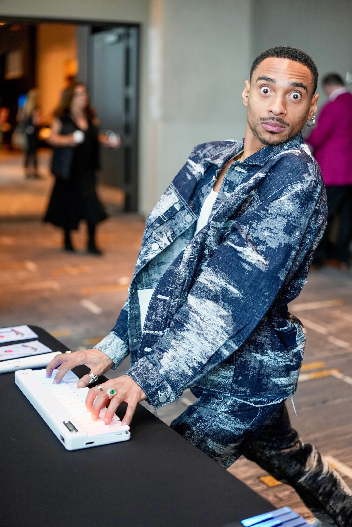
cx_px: 176
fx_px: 733
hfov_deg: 27.0
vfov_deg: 39.6
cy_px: 264
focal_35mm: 50
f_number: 2.2
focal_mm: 50
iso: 1600
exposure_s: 1/160
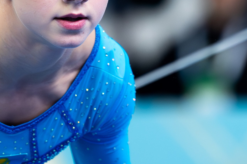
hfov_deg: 2.4
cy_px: -17
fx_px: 5979
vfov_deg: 1.6
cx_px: 157
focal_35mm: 872
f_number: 2.8
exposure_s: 1/1250
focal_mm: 200
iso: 2000
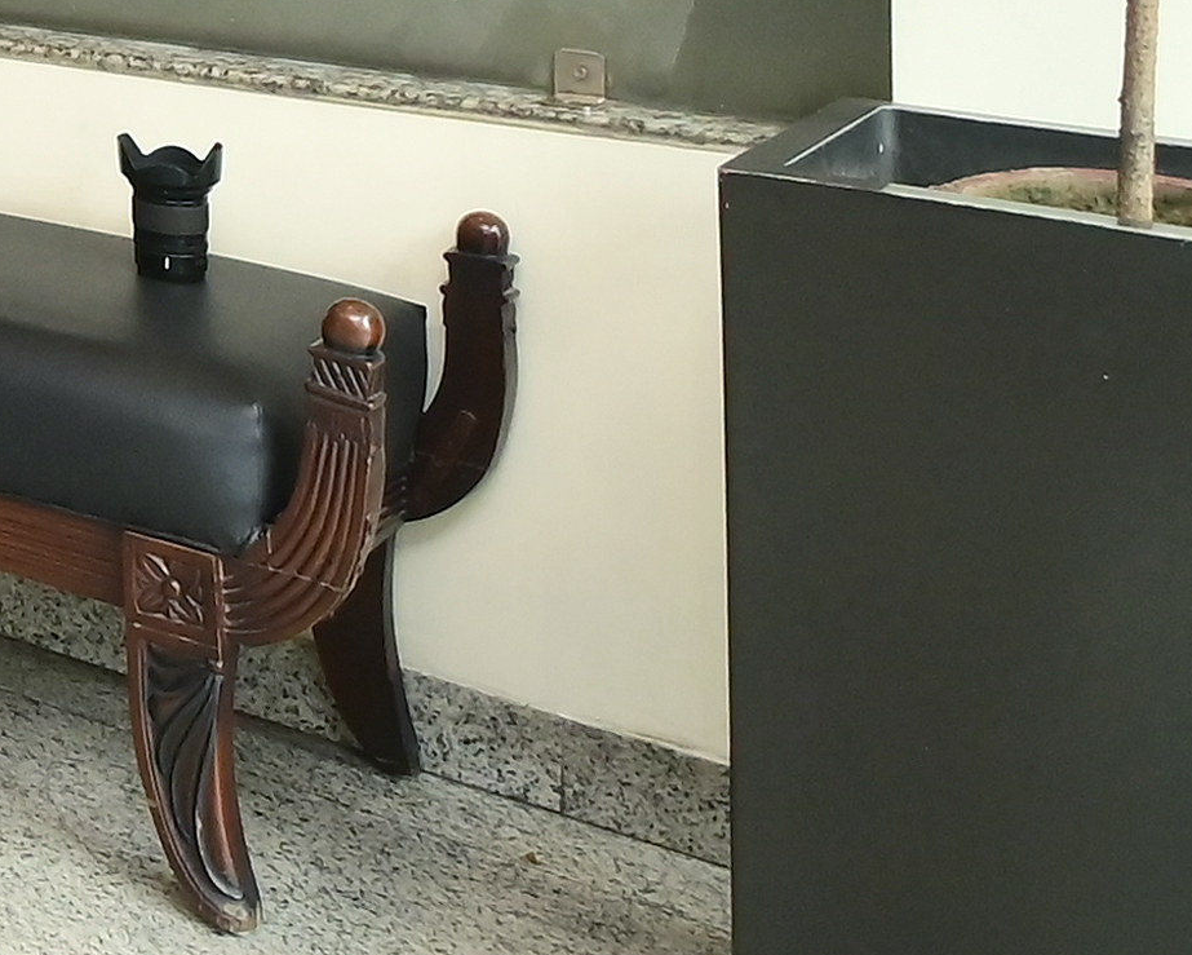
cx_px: -1000
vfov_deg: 20.9
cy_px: -535
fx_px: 2117
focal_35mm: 60
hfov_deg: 20.7
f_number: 5.6
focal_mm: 10
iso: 1600
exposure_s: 1/125
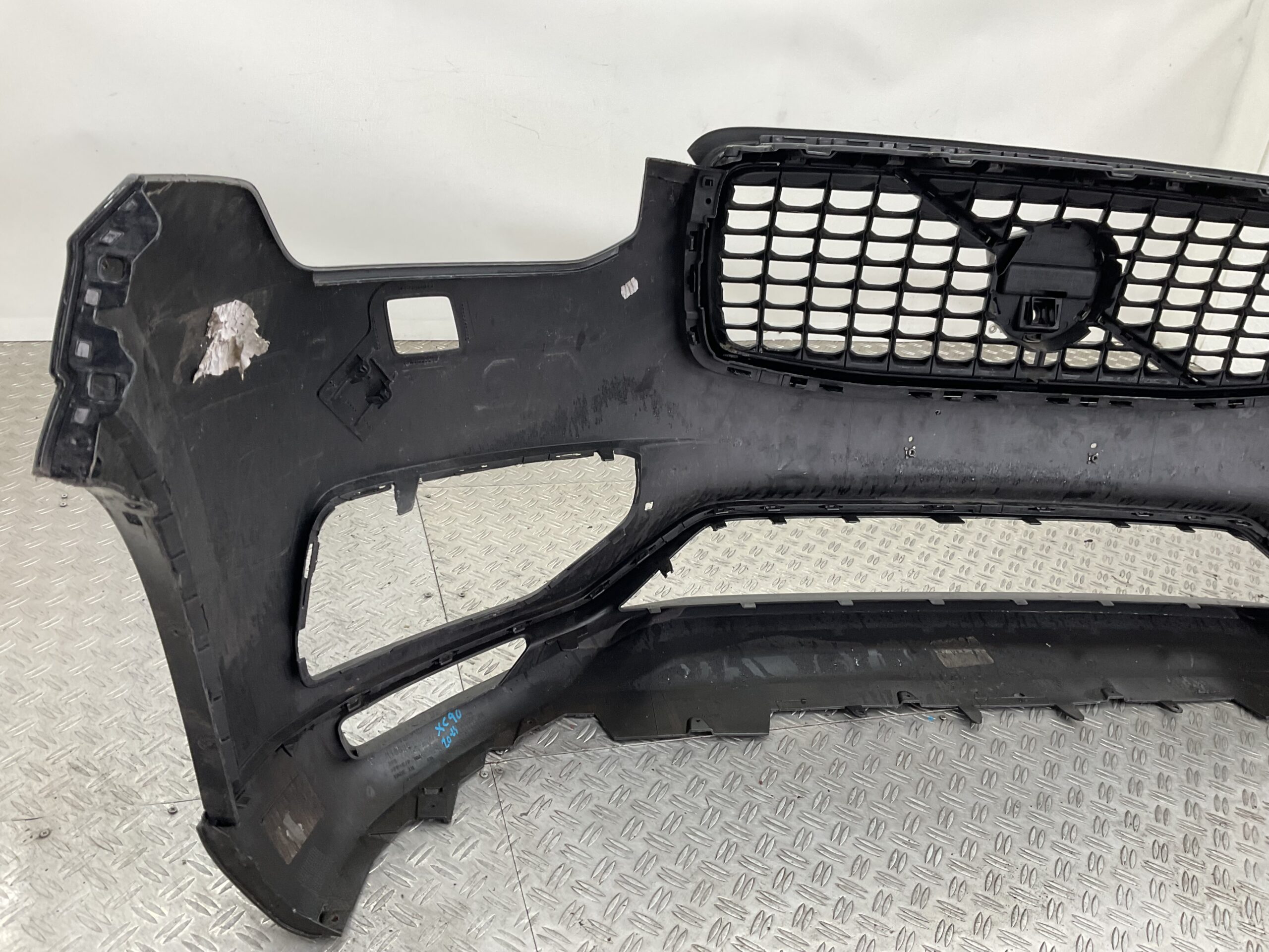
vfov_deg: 48.2
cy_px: 476
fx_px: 1063
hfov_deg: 61.7
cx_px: 634
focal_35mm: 29
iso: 40
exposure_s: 1/120
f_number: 1.8
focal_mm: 3
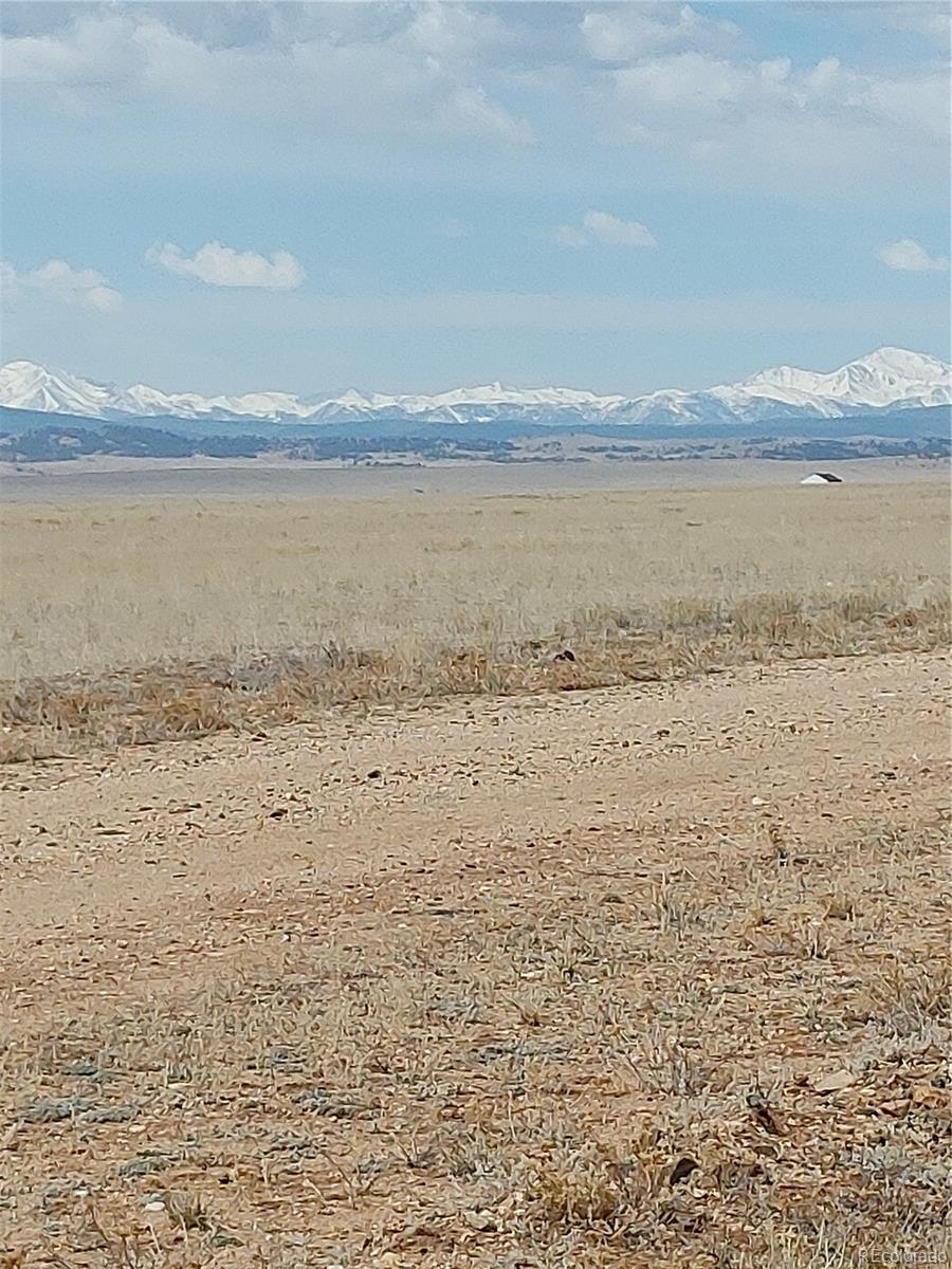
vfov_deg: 13.3
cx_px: 476
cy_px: 634
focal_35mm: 148
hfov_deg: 10.0
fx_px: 5427
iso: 50
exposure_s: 1/1316
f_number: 1.8
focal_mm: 4.81
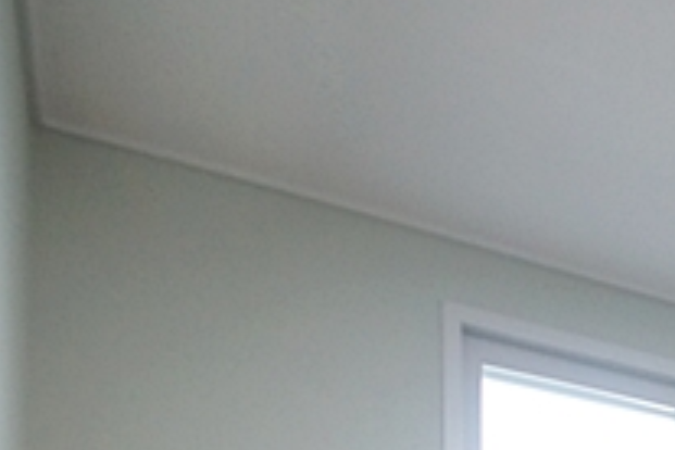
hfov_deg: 27.6
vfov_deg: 17.9
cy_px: 841
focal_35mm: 58
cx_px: 916
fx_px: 1087
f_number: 3.5
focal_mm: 10
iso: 800
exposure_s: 1/100
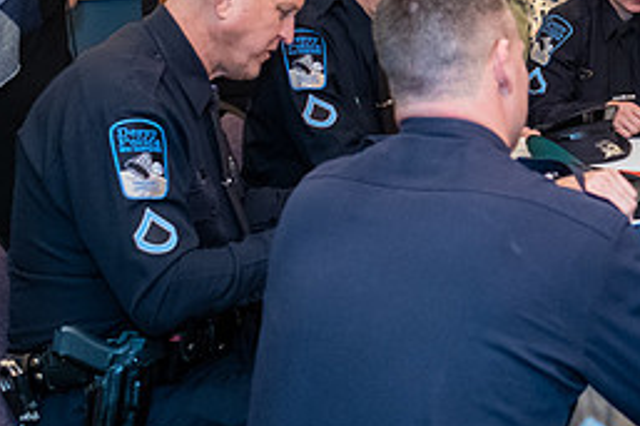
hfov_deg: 24.1
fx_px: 1403
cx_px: 692
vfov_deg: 17.2
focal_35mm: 79
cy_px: 123
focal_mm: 23
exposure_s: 1/125
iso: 1600
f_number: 2.8
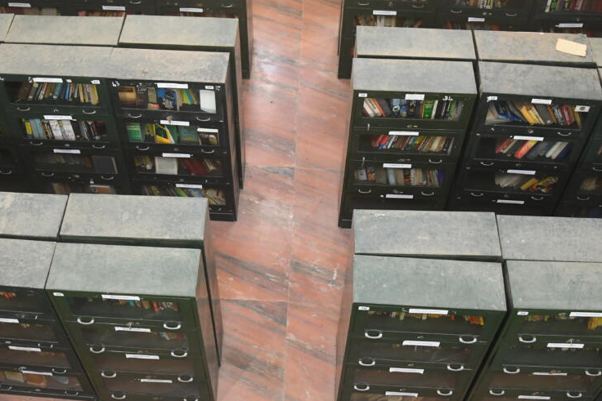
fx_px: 736
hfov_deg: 44.4
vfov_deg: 30.4
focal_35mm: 44
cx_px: 272
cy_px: 141
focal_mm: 18
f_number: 3.5
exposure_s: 1/100
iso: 2000
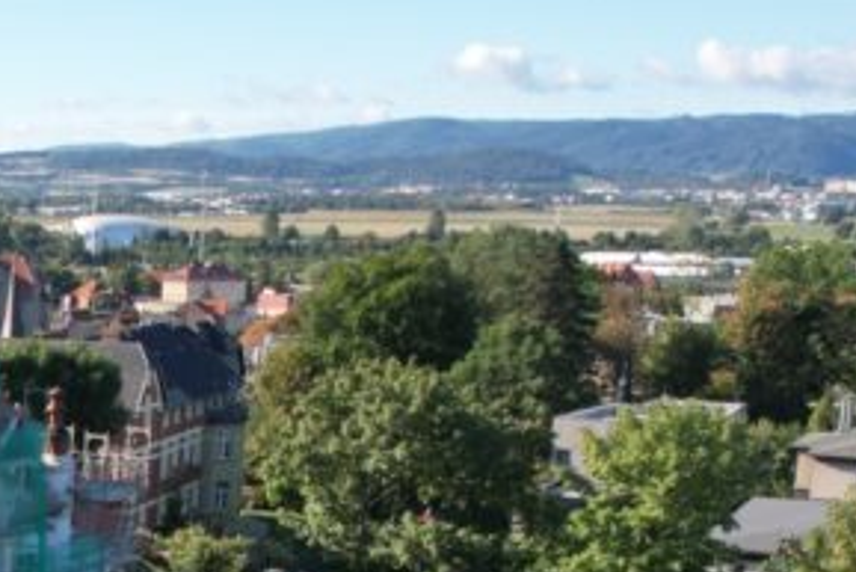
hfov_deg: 23.2
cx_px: -246
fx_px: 1856
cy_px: 659
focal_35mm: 78
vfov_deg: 16.9
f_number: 2.8
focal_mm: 8.38
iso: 100
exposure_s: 1/1000
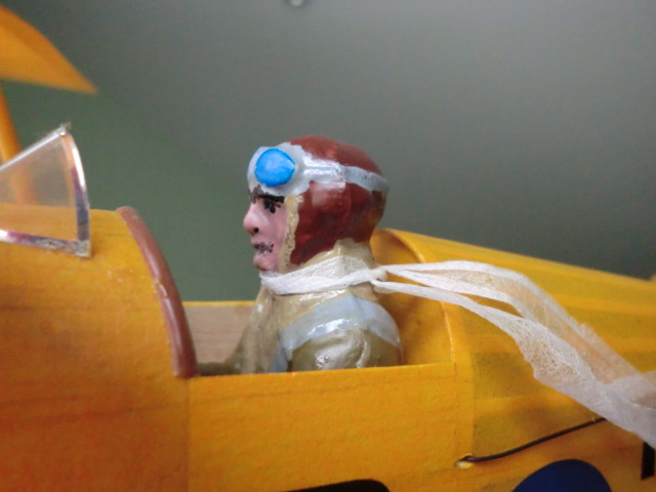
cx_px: 328
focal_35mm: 32
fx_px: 606
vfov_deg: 44.2
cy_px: 246
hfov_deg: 56.8
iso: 640
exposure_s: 1/60
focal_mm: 5.8
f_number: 3.5
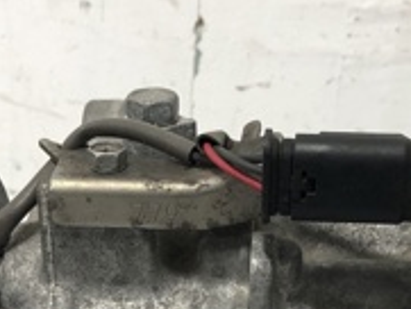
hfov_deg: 19.8
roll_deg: -3.7
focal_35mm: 99
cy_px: 416
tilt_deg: -23.1
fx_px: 1176
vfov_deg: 14.3
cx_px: 232
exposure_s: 1/33
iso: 40
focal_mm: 4
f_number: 1.8
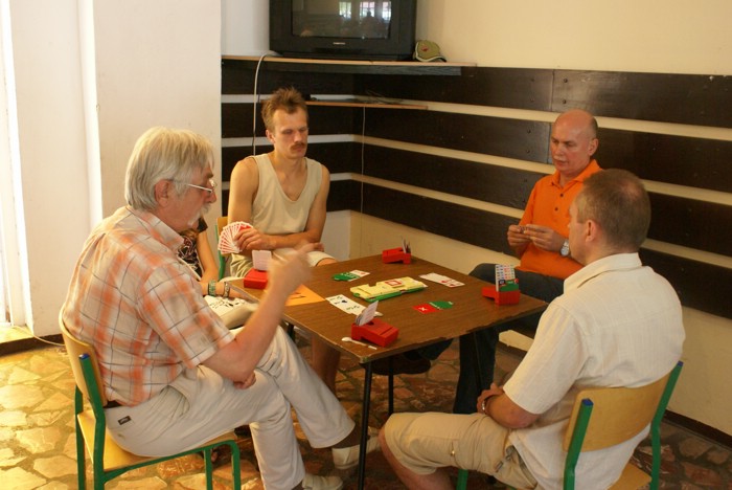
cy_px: 245
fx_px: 672
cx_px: 366
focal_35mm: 33
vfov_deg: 40.0
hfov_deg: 57.2
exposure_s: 1/15
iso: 800
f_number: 5.6
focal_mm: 22
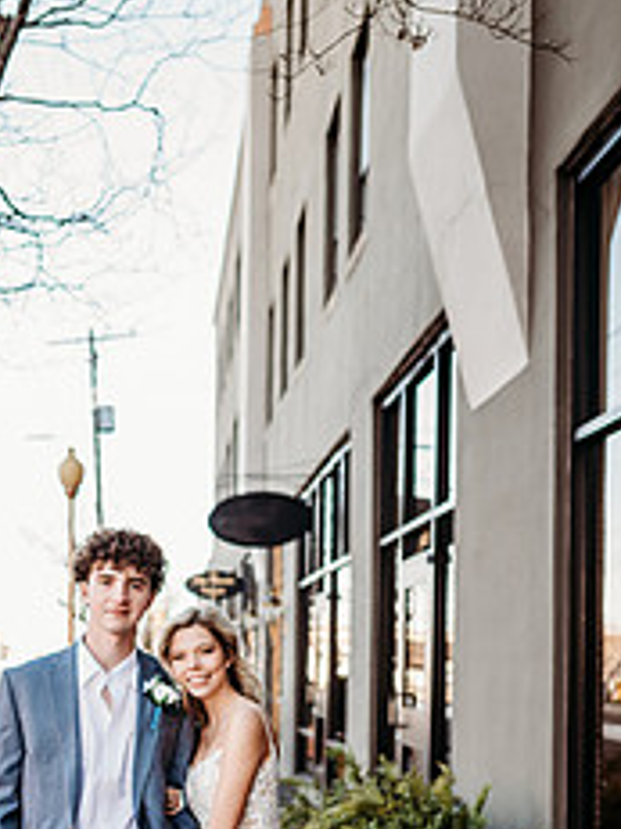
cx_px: 169
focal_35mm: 45
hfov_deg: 31.7
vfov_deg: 40.6
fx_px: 1077
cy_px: 650
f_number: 2
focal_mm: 24
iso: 160
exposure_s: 1/320
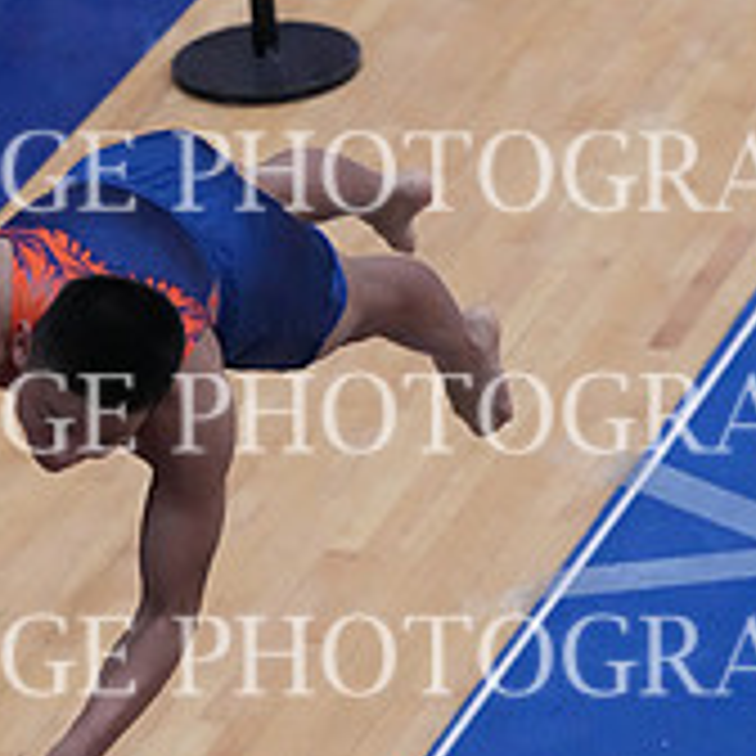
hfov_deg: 6.1
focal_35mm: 288
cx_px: 142
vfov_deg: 6.1
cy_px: 292
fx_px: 7116
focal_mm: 98
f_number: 4
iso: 10000
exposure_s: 1/1000
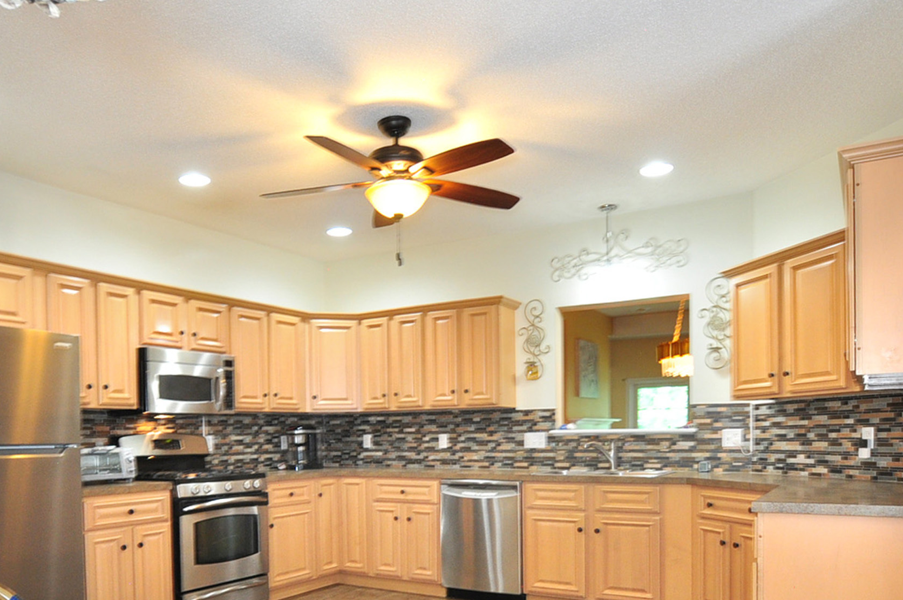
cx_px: 363
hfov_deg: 68.8
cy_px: 503
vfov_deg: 46.2
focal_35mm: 26
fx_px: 652
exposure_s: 1/15
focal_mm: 10
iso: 500
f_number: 5
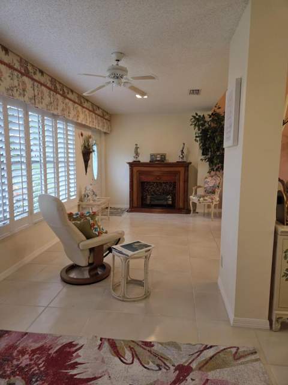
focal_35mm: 23
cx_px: 144
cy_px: 192
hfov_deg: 58.9
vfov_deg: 73.9
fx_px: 255
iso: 800
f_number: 1.8
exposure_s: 1/120
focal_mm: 5.4
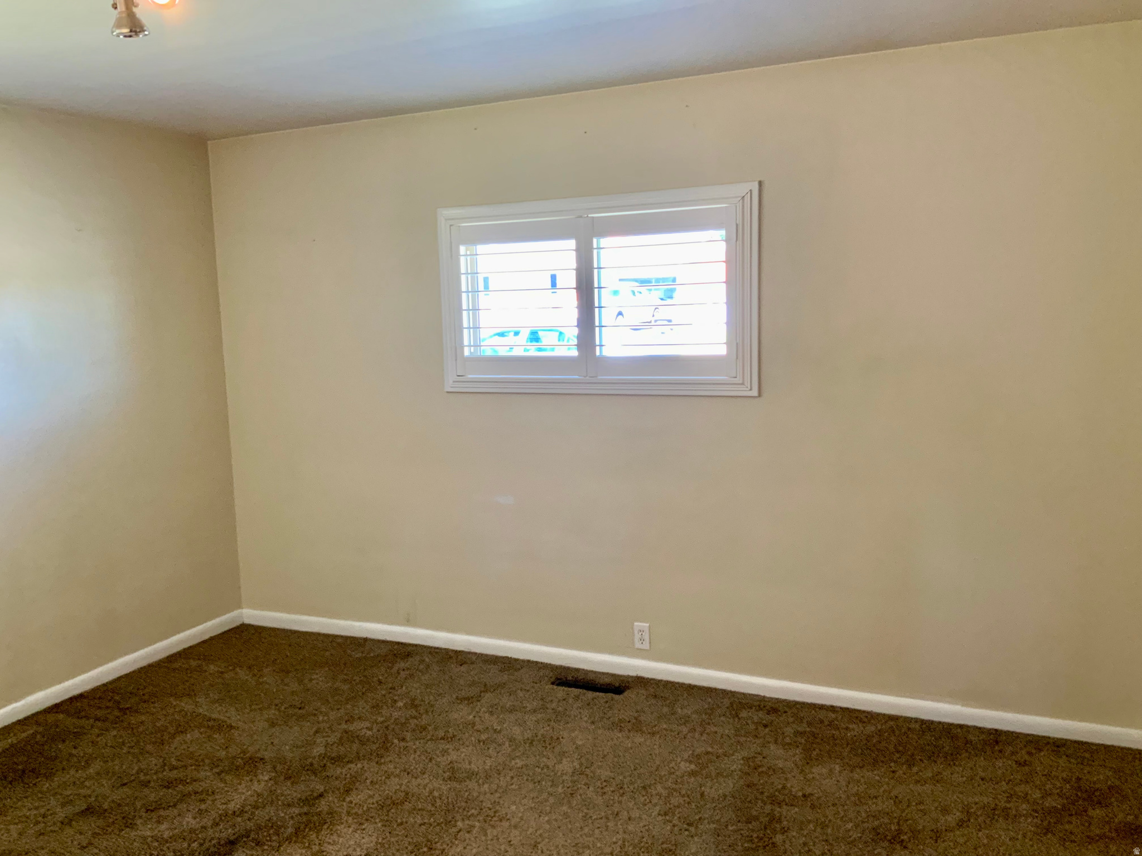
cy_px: 428
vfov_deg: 48.2
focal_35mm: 29
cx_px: 571
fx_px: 957
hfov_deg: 61.7
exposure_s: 1/60
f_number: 1.8
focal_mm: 3
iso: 160
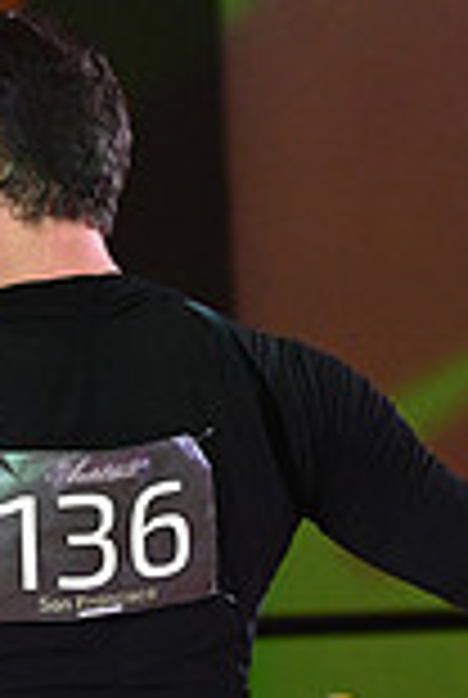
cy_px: 1054
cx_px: -313
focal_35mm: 467
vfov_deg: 4.4
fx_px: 9065
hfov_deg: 2.9
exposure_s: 1/400
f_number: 4.5
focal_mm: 125
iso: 5000
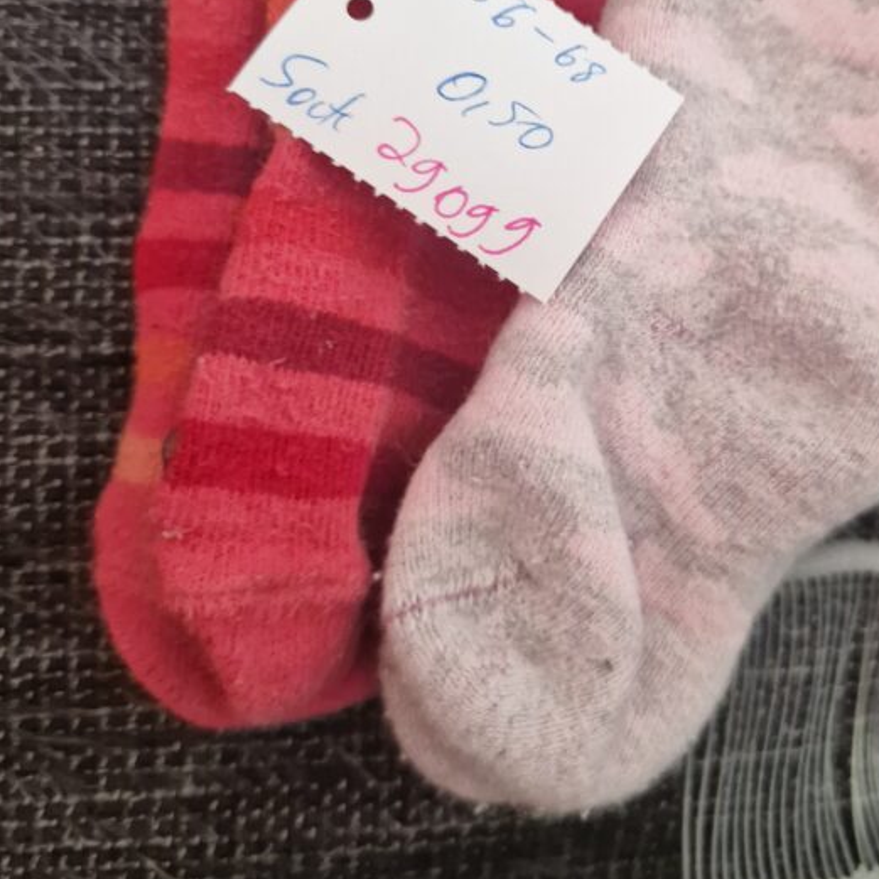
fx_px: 1120
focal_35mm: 39
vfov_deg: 42.2
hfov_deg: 42.4
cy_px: 283
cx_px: 565
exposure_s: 1/100
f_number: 1.8
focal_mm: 5.4
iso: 400
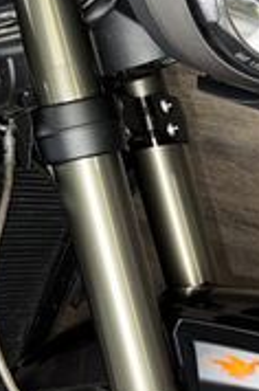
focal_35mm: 90
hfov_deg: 14.9
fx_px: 975
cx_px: 7
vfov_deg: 22.1
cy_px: 35
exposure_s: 1/22
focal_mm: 6.76
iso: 80
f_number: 1.78
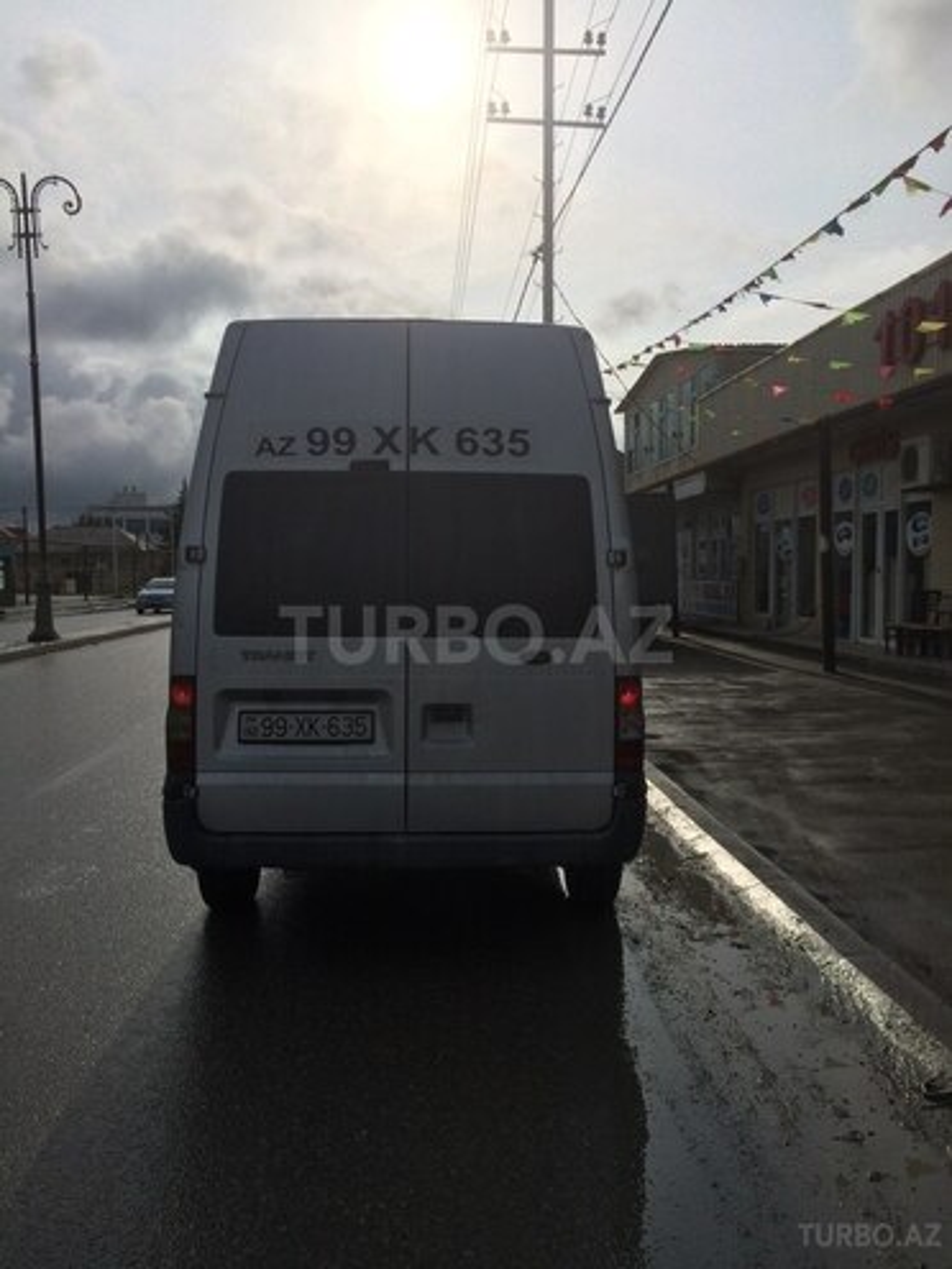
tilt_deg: -3.7
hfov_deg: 48.2
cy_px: 634
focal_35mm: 29
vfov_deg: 61.7
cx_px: 476
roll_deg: -0.5
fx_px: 1063
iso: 40
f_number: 2.2
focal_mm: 4.15
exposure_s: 1/8264
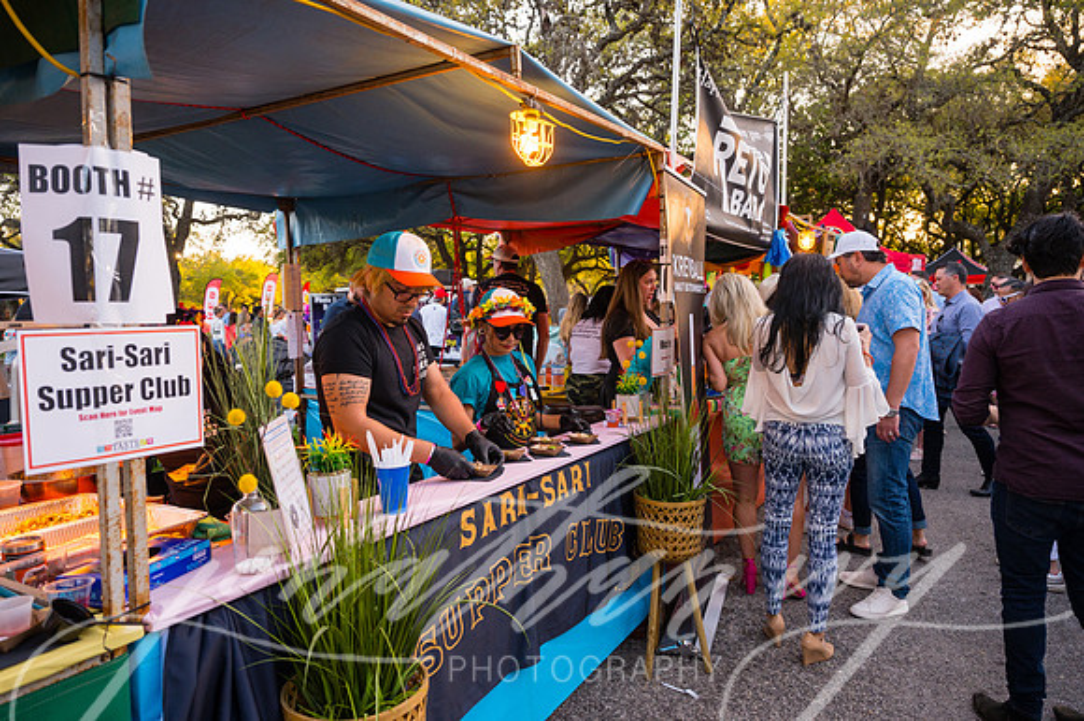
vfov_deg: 53.1
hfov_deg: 73.8
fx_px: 722
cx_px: 542
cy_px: 360
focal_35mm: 24
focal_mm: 24
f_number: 4
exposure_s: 1/500
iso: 1250
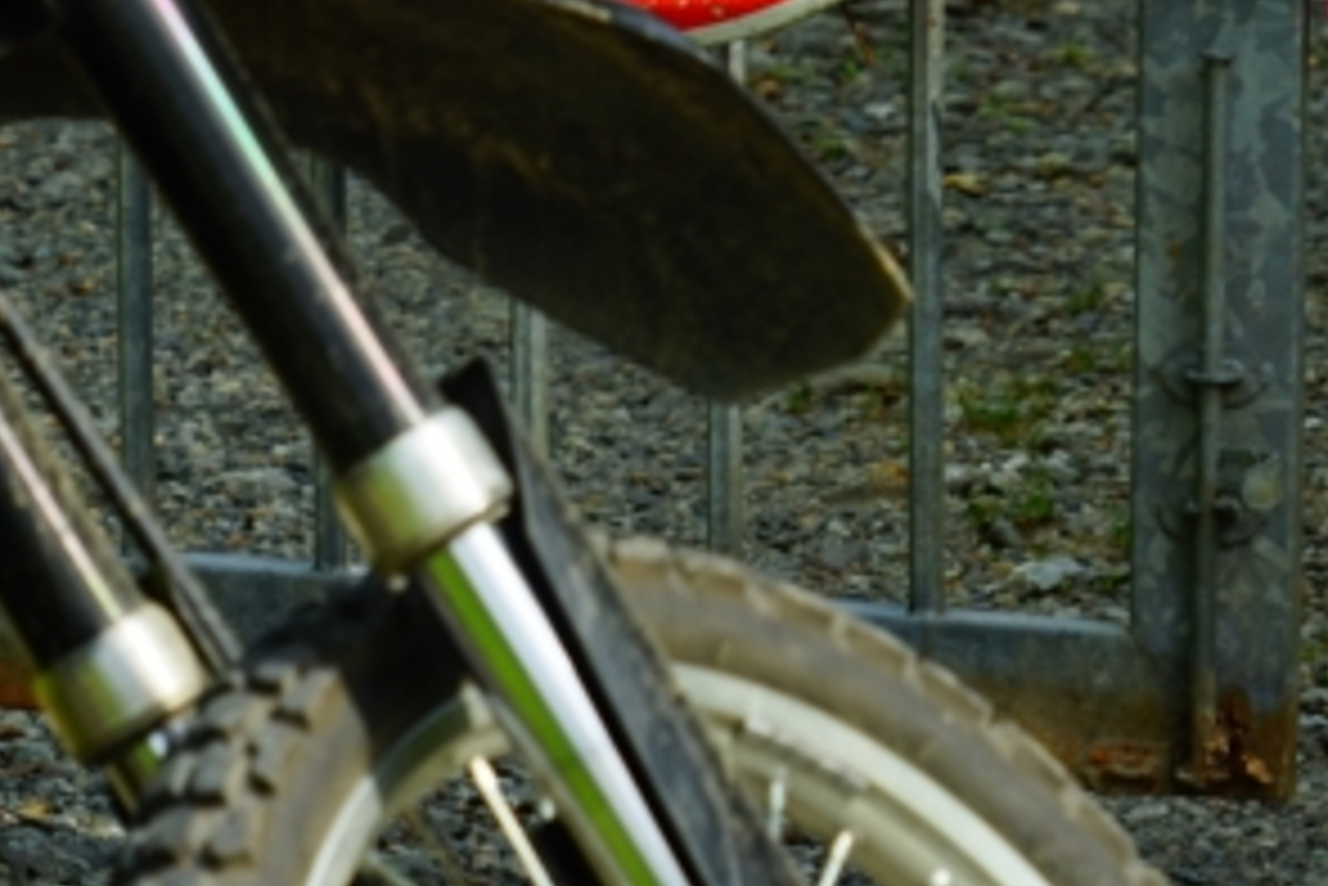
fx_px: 13028
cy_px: -261
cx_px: 315
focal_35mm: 353
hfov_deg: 5.8
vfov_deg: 3.9
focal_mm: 130
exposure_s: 1/200
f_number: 8
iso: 100
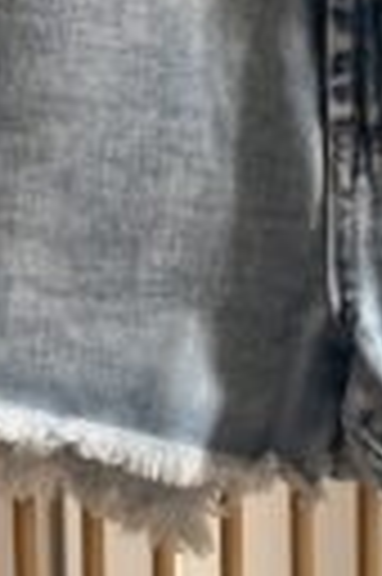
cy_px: 86
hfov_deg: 17.2
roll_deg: +0.2
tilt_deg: -8.5
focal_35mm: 78
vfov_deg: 25.4
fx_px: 1245
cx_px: 328
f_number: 1.78
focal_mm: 6.76
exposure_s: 1/50
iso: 500
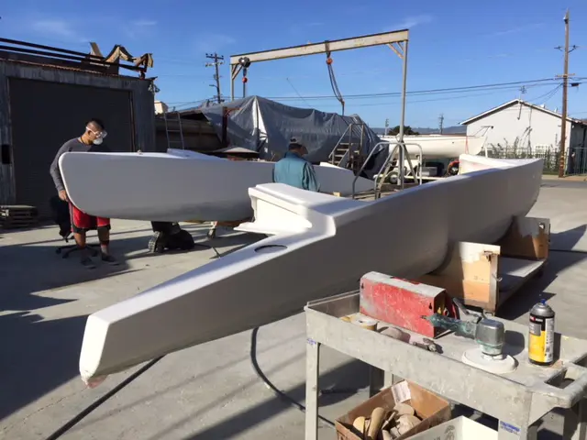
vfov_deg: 48.2
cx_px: 294
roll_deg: -1.3
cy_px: 220
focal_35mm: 29
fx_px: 492
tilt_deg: -8.2
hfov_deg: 61.7
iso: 32
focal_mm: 4.15
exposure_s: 1/2475
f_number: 2.2
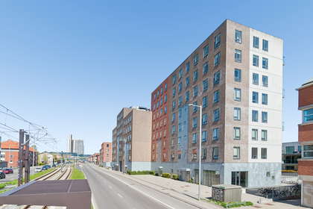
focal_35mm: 18
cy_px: 104
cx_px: 156
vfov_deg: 67.4
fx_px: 156
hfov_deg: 90.0
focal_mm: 12
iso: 200
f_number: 10
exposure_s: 1/400
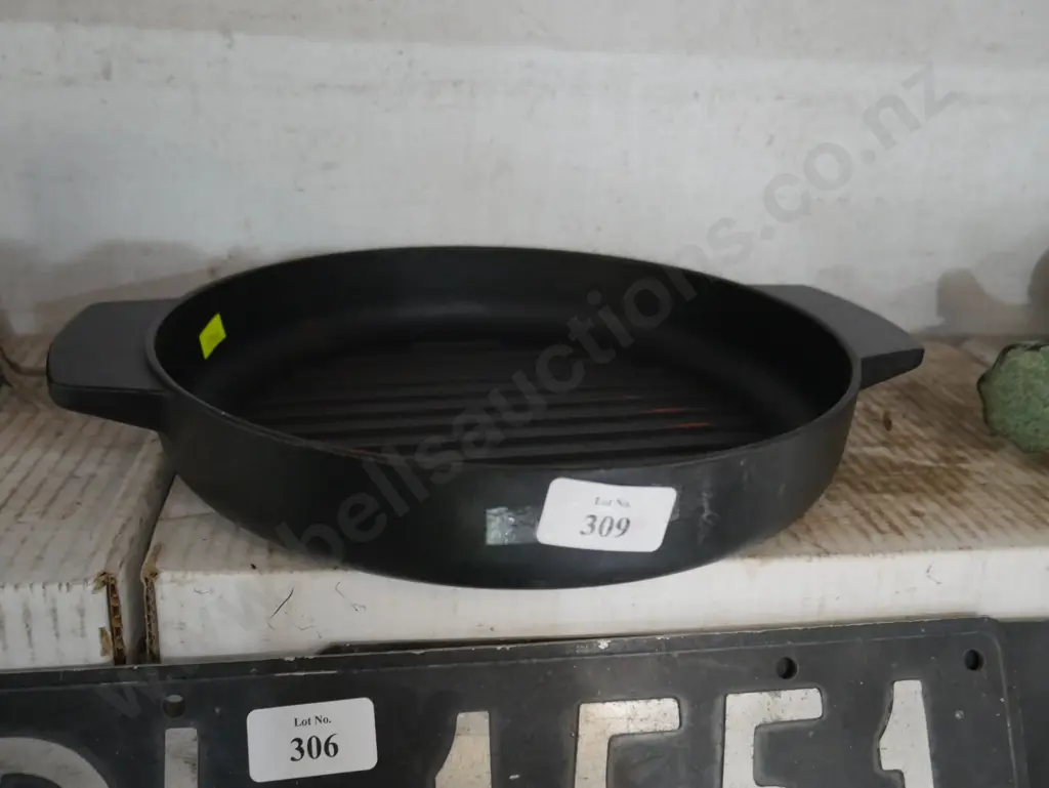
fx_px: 970
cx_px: 524
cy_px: 394
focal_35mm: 32
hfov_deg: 56.8
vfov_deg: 44.2
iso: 2500
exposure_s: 1/60
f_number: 3.6
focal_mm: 16
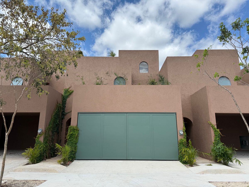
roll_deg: +0.0
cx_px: 124
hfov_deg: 71.6
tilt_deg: +13.7
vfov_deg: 56.8
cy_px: 94
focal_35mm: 24
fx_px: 173
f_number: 1.78
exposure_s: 1/3953
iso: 80
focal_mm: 6.76
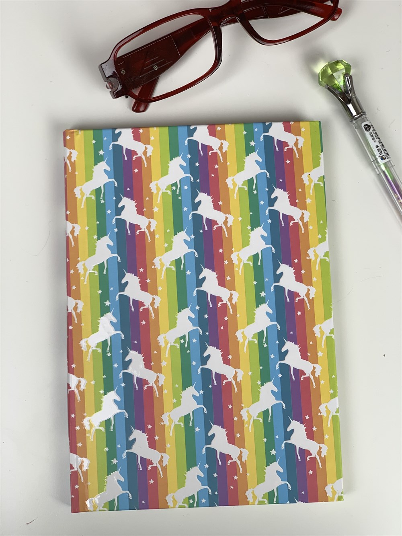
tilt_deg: -82.4
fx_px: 805
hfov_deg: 28.0
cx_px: 201
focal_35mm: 52
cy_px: 268
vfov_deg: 36.8
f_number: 2.4
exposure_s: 1/100
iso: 16
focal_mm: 6
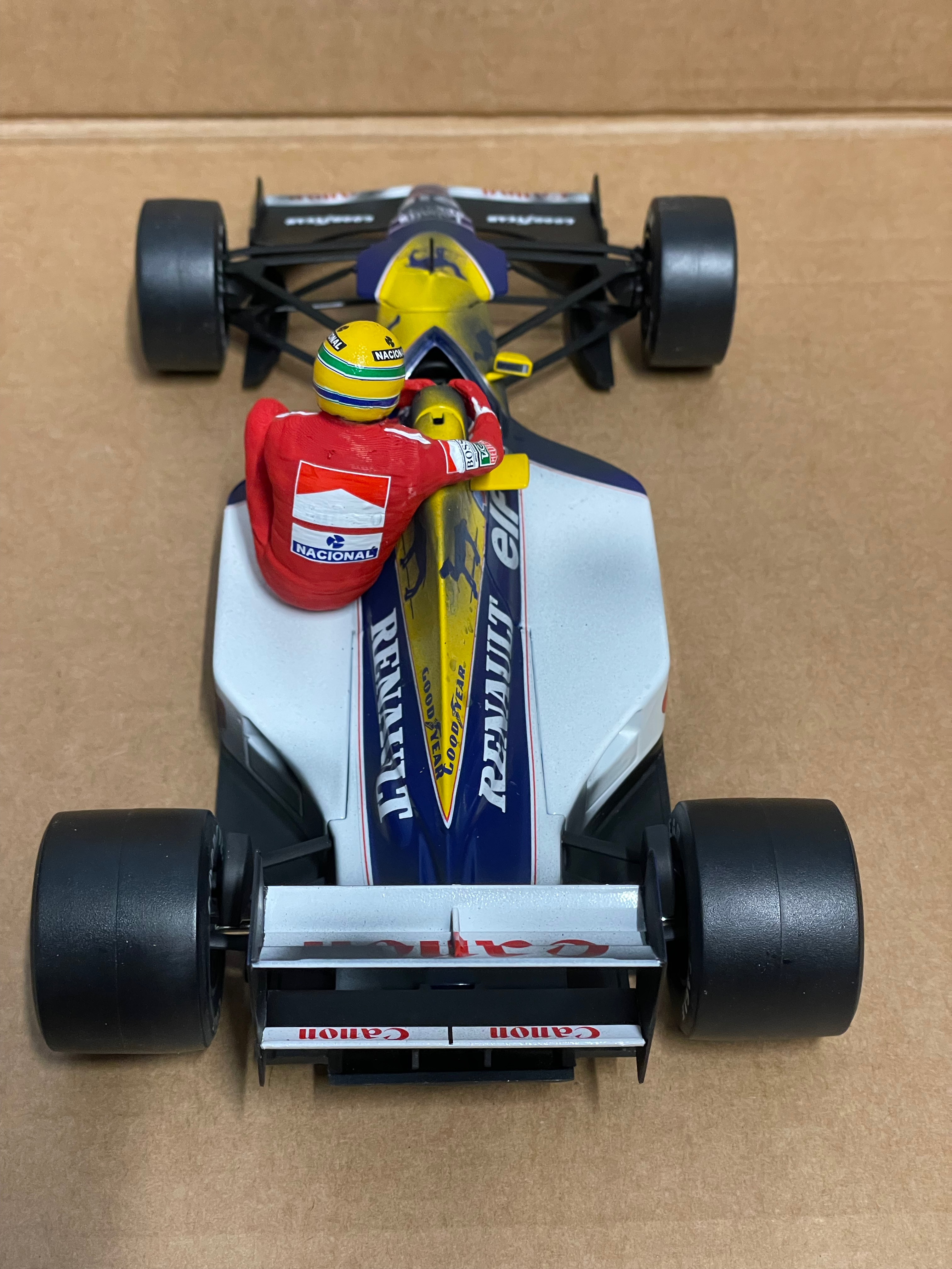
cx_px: 476
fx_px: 1907
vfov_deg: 36.8
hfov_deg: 28.0
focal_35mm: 52
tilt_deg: -45.4
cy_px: 634
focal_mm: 6
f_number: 2
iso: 320
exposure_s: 1/50
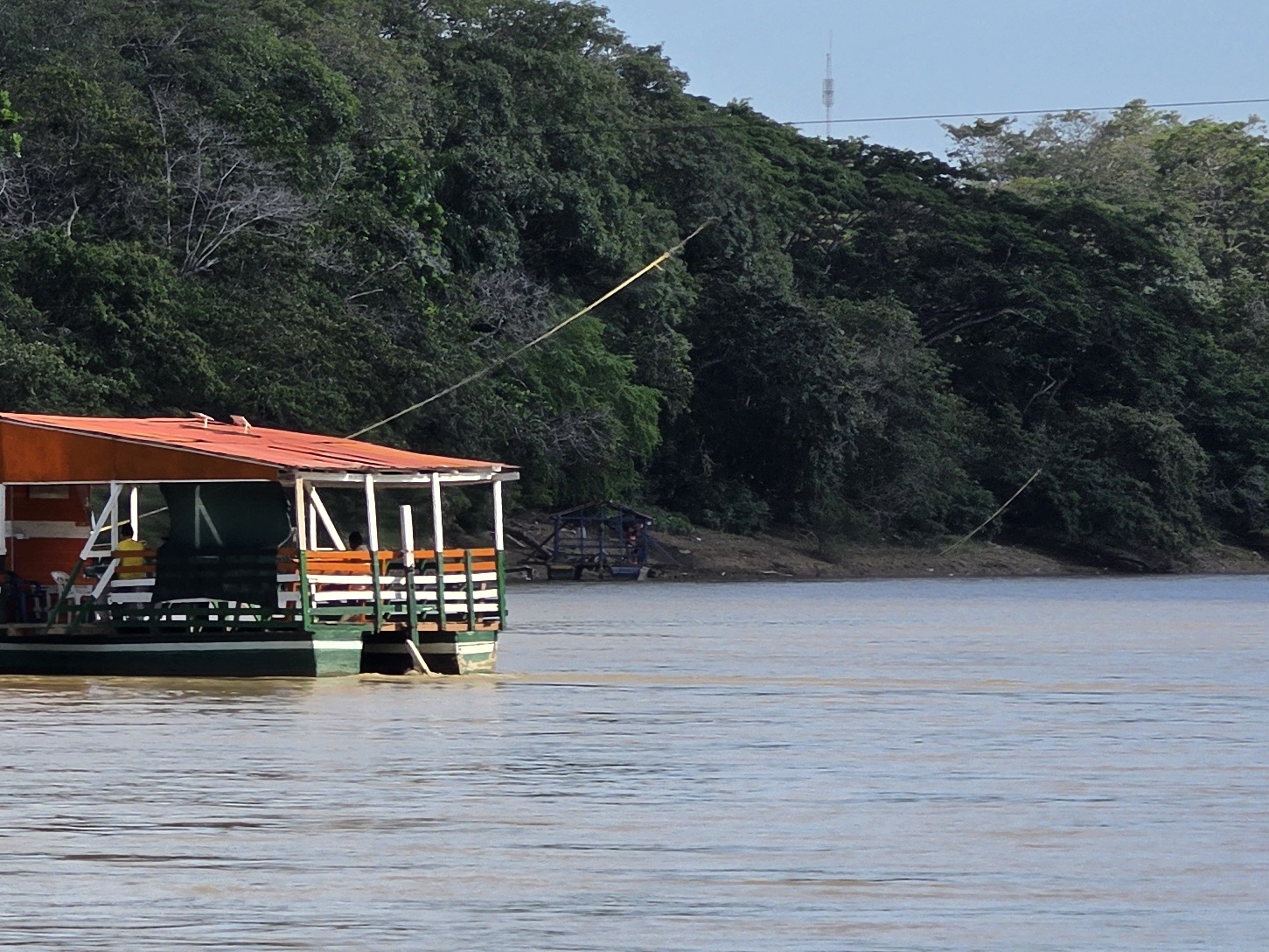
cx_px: -461
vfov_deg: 4.7
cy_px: 545
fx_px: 11620
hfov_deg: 6.2
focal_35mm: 317
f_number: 2.9
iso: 50
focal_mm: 18.6
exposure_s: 1/1453
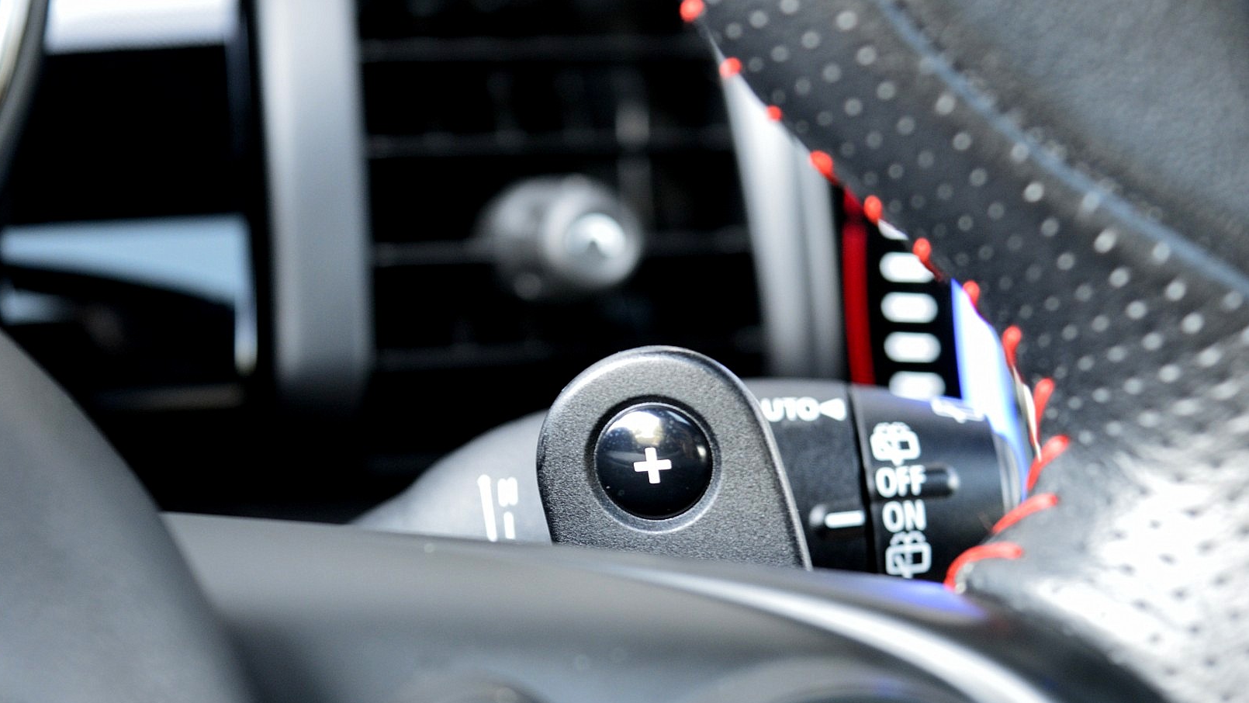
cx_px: 621
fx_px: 2517
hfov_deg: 27.9
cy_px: 393
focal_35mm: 76
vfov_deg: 15.9
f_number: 5.3
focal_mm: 48
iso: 800
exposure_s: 1/20
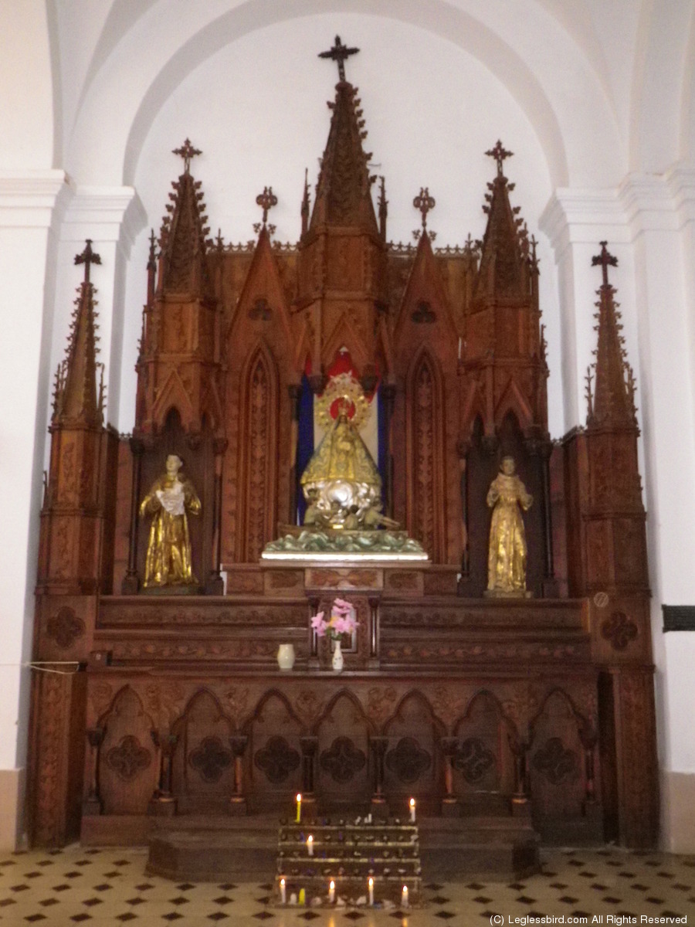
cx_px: 348
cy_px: 464
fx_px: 910
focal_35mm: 34
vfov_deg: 54.0
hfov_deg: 41.8
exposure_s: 1/50
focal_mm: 6.1
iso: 800
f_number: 3.5
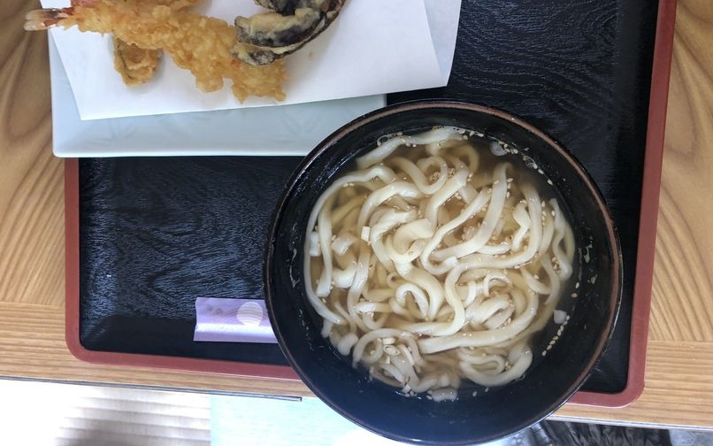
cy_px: 177
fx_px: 583
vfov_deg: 41.6
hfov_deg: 62.9
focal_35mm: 30
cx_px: 353
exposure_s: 1/20
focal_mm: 3.99
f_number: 1.8
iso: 40
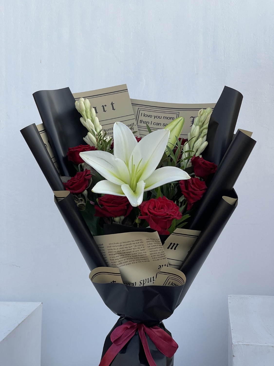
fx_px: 675
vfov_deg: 30.3
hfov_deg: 22.9
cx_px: 137
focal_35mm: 64
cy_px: 183
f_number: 2.2
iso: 20
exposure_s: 1/278
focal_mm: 7.5
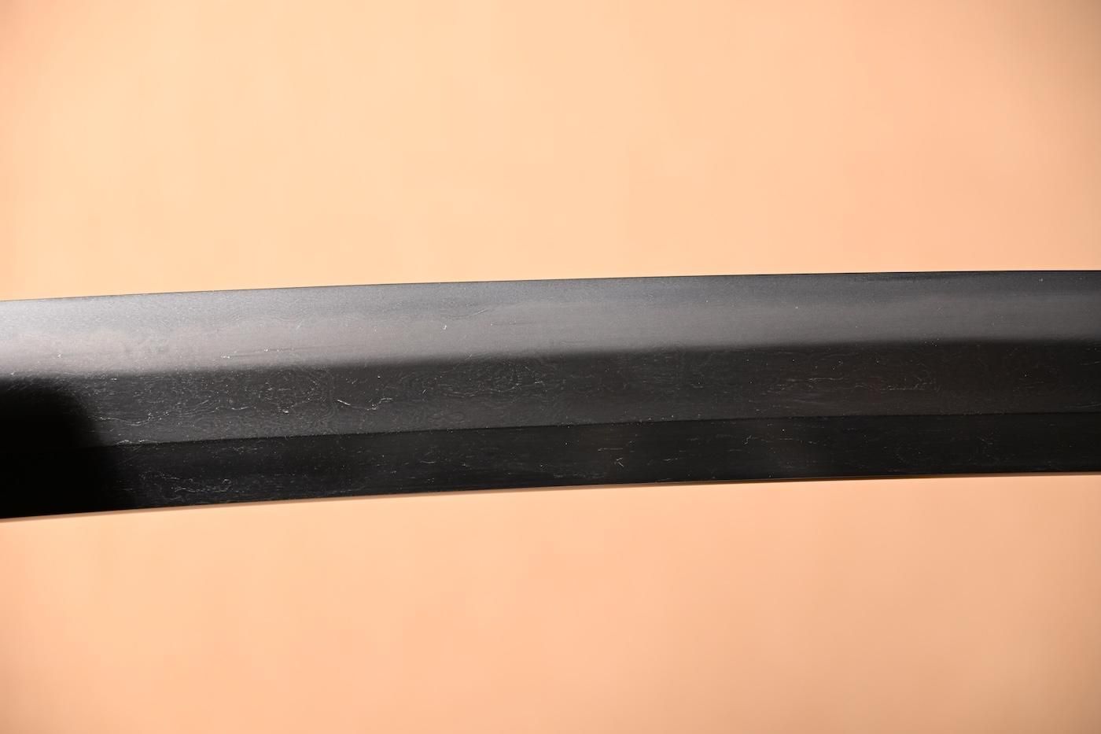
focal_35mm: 116
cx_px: 550
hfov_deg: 17.7
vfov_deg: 11.9
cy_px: 367
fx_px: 3532
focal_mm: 77
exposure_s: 1/2
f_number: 5.3
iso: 100
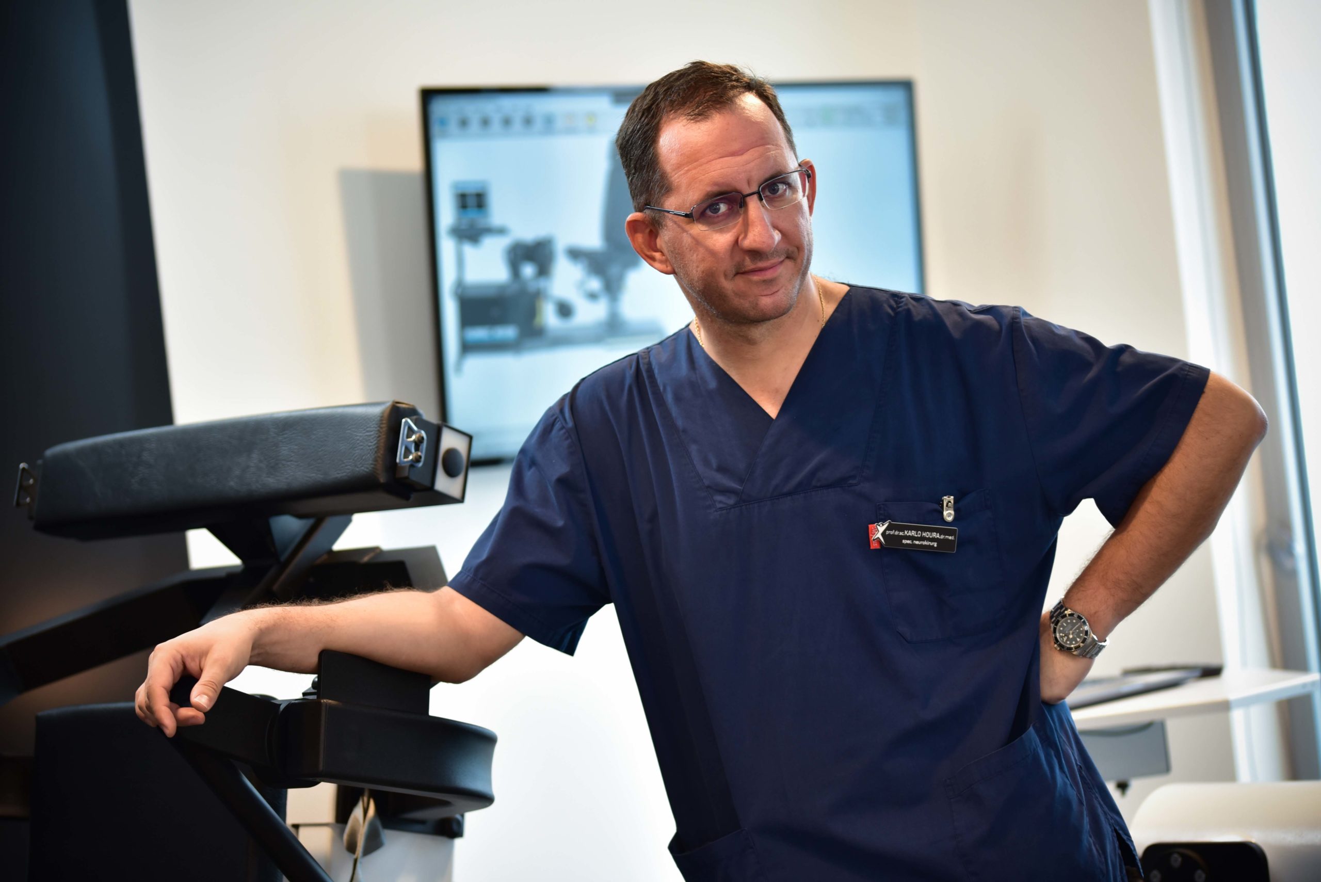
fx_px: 3854
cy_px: 441
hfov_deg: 19.4
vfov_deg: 13.1
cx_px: 660
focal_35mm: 105
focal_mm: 105
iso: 500
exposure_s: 1/100
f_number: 3.5
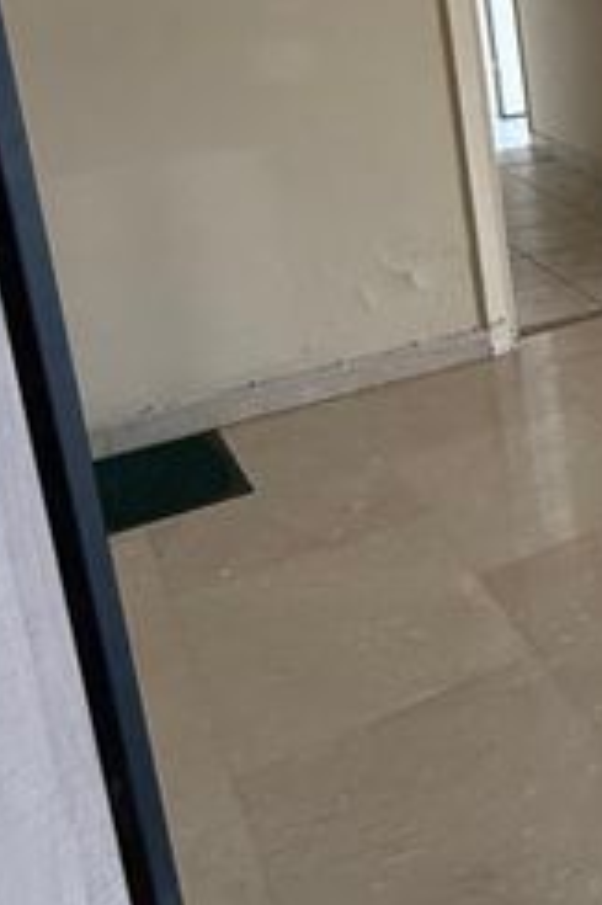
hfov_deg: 20.9
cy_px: 144
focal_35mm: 38
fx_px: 954
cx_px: 1126
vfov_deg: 47.1
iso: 320
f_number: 2.2
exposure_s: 1/80
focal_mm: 2.22
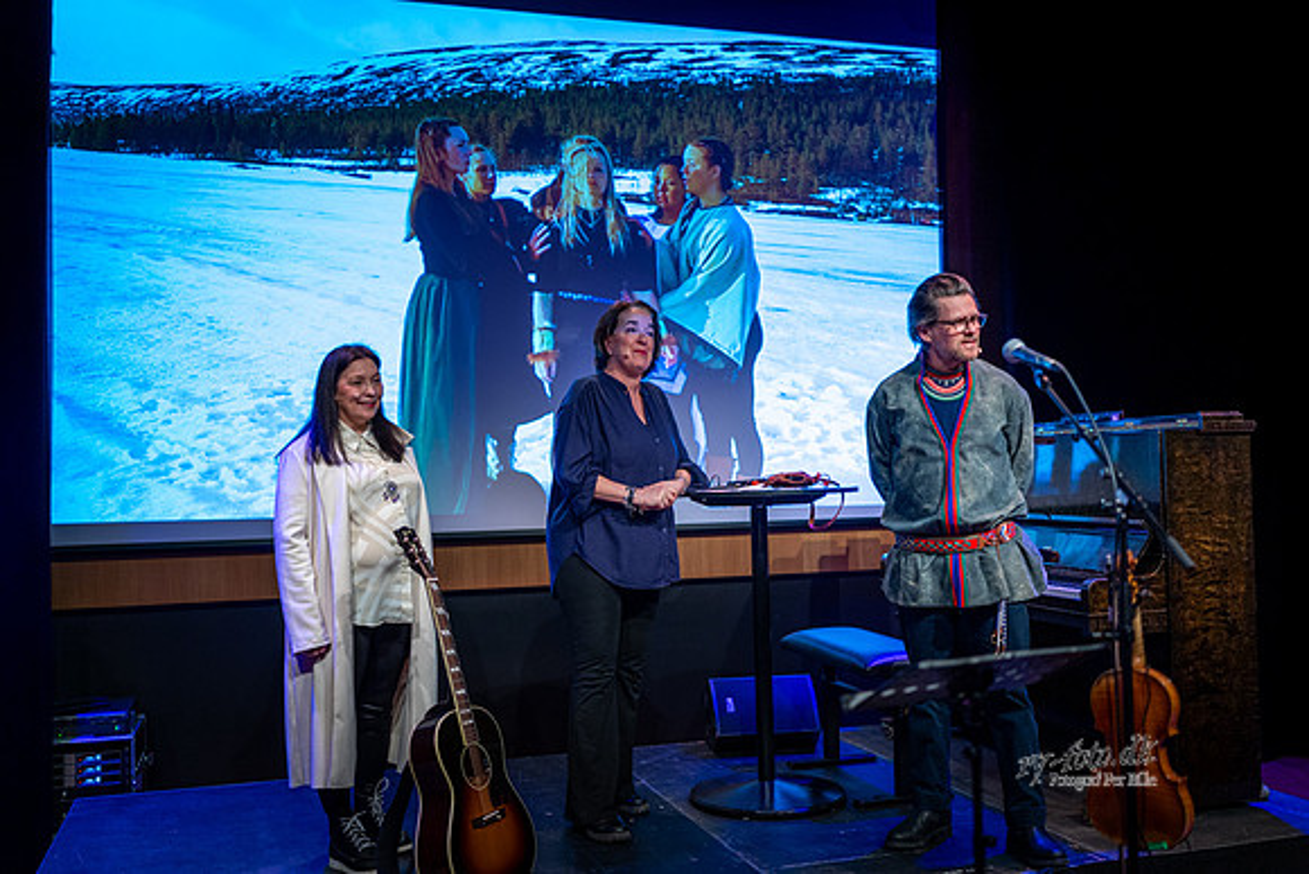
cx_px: 654
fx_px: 1310
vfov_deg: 36.9
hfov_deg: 53.1
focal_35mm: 36
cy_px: 437
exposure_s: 1/200
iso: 500
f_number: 1.4
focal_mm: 35
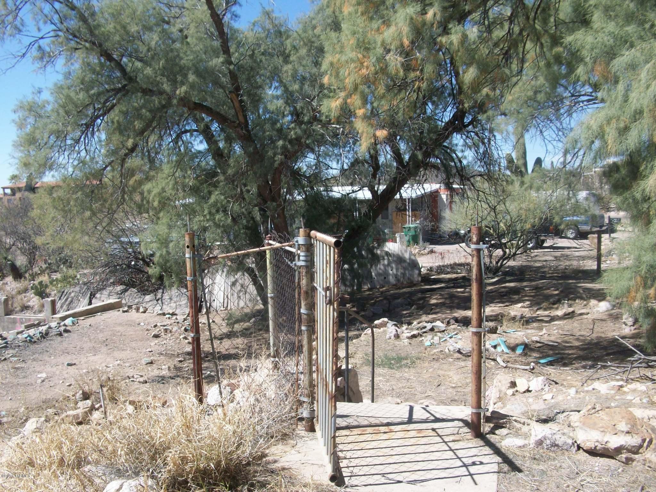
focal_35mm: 34
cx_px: 328
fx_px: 644
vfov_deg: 41.8
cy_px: 246
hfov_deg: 54.0
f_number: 5.5
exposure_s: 1/225
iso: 64
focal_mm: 5.7
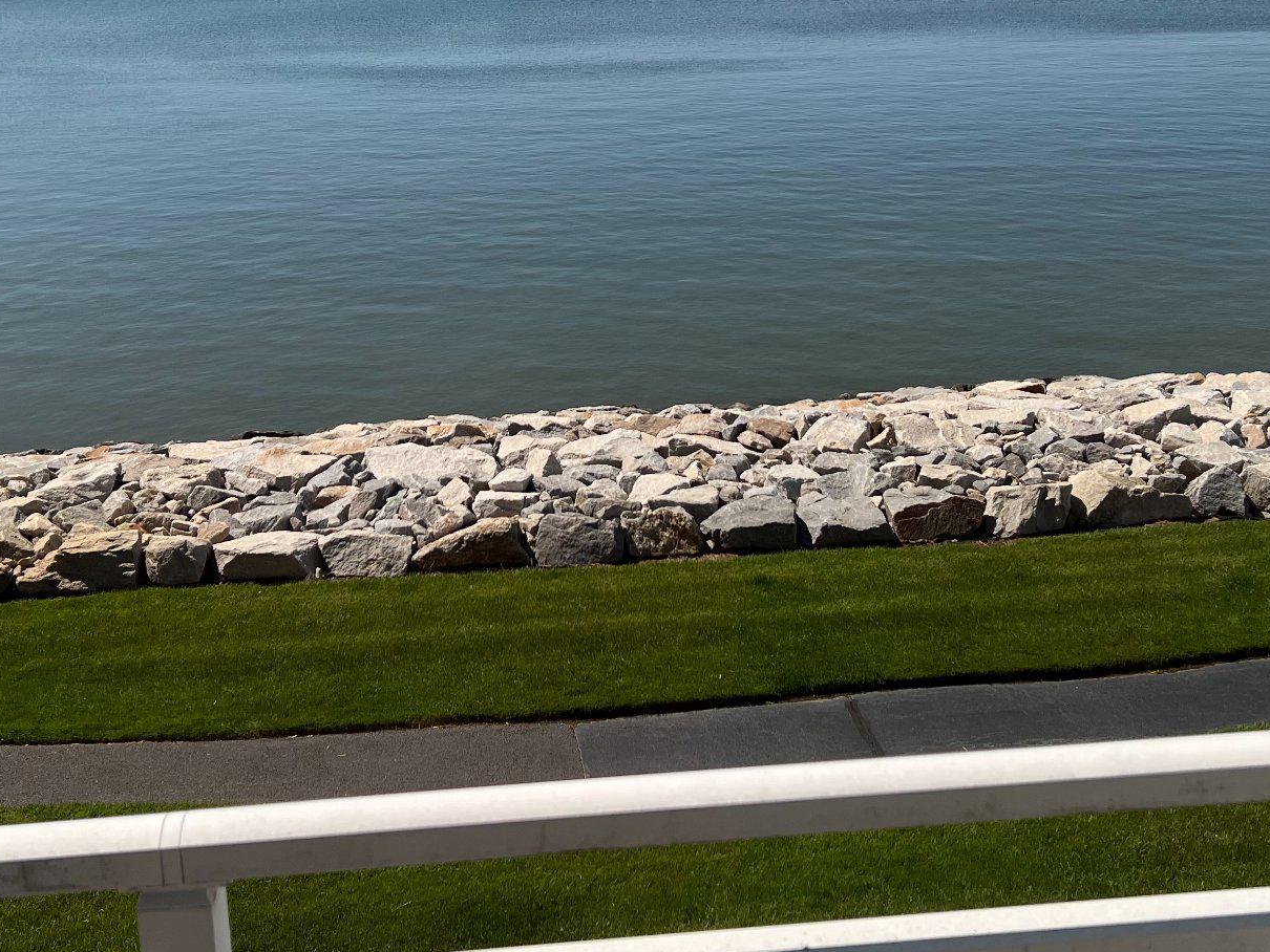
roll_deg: +2.6
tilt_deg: -12.8
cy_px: 282
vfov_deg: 32.5
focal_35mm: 44
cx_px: 558
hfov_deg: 42.9
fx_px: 1615
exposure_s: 1/4274
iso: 50
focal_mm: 5.7
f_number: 1.5
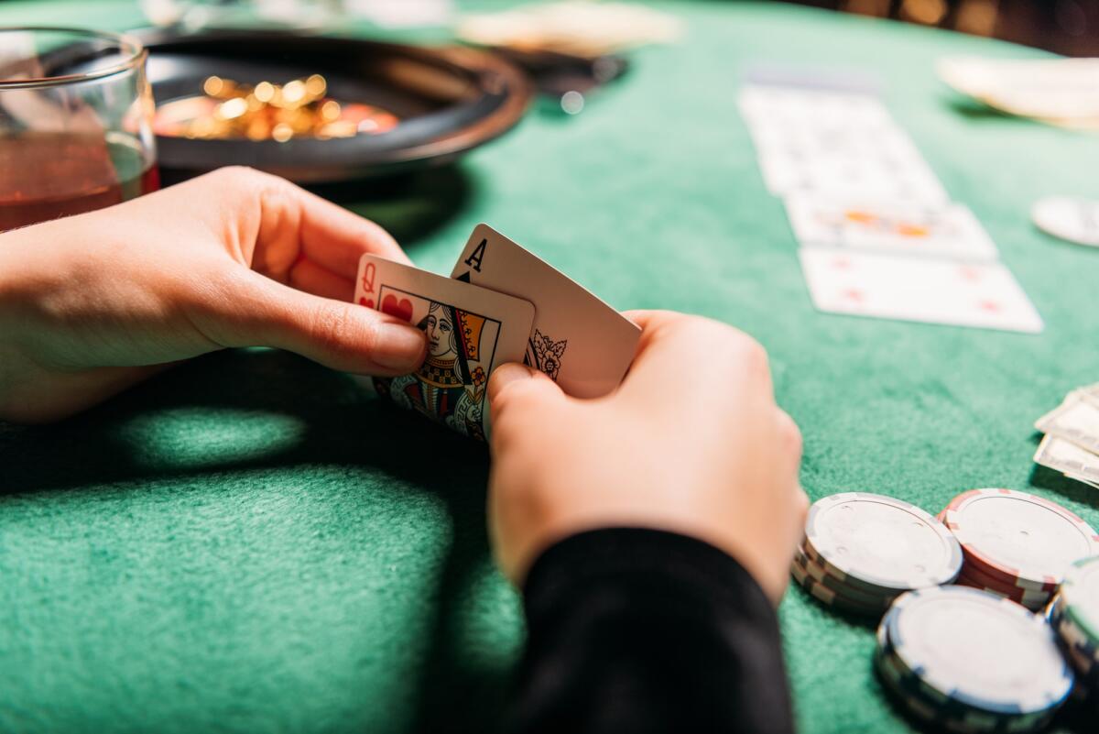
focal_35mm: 36
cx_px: 550
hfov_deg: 53.1
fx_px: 1099
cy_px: 367
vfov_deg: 36.9
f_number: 3.2
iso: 80
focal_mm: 36
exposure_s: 1/250
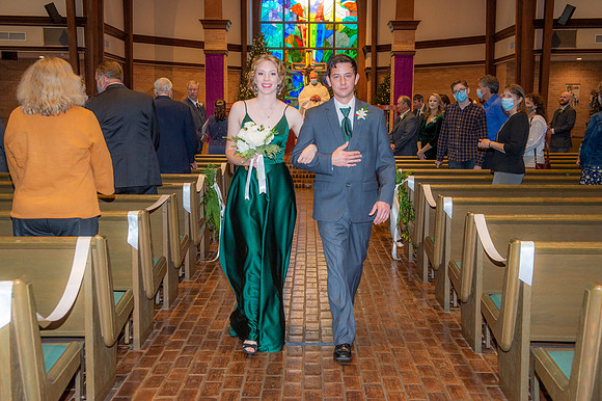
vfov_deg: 29.8
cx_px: 301
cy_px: 200
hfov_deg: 43.6
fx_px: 752
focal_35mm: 45
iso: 1600
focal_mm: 45
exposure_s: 1/125
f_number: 5.6
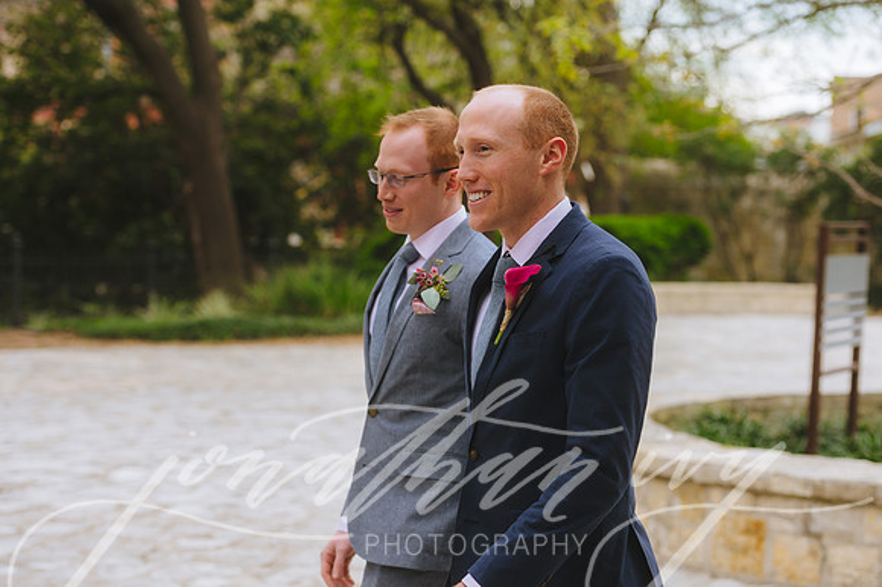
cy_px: 294
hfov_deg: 24.8
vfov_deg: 16.6
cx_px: 441
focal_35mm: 82
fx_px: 2008
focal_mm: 82
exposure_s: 1/1000
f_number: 2.8
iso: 400
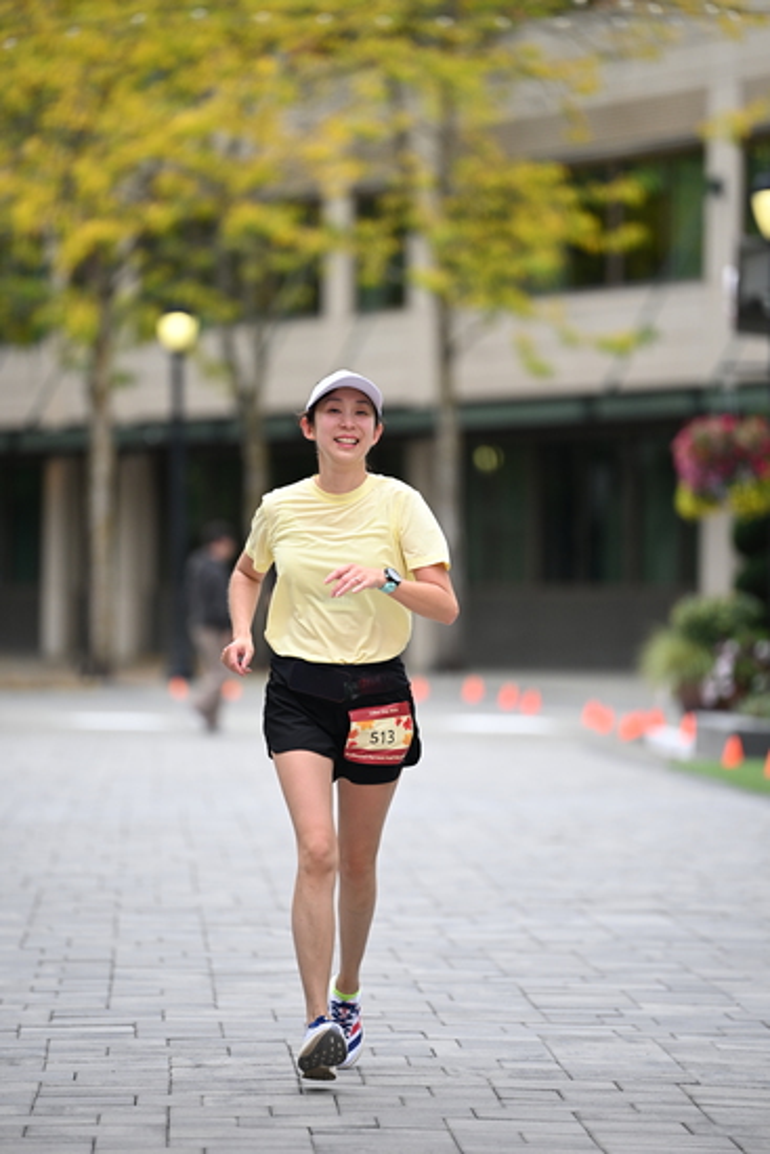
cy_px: 577
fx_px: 6412
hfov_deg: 6.9
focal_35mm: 200
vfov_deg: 10.3
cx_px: 385
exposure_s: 1/2000
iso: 640
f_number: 2.8
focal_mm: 200
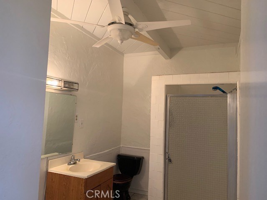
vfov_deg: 53.1
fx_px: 201
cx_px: 134
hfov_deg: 67.3
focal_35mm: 26
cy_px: 100
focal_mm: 4.25
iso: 250
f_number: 1.8
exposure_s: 1/60
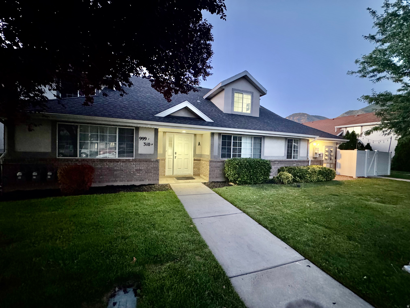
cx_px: 205
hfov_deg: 102.1
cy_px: 154
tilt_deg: -2.3
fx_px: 166
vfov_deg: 85.7
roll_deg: -1.9
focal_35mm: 14
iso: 1000
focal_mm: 2.22
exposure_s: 1/40
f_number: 2.2
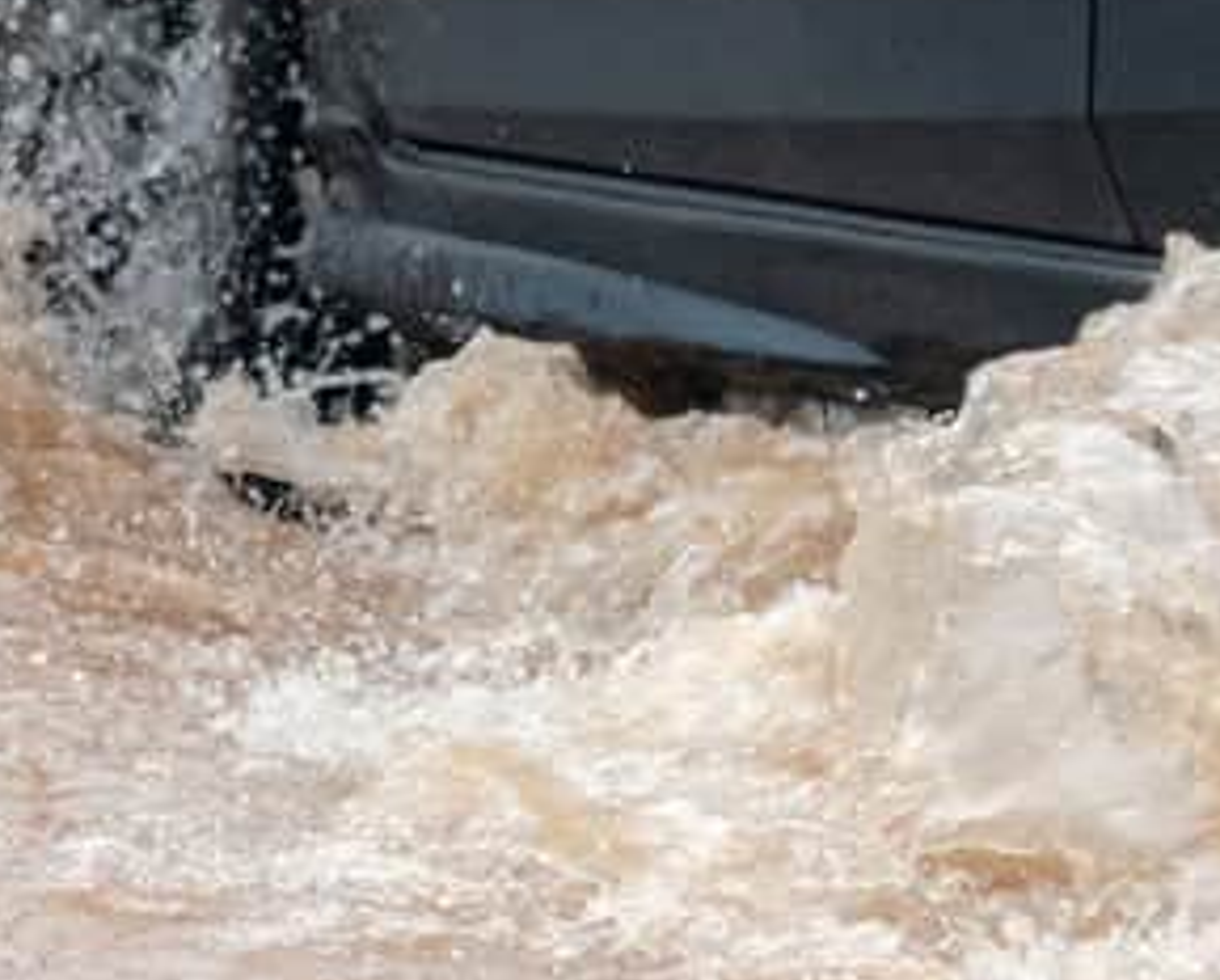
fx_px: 30877
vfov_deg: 1.8
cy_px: 418
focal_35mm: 854
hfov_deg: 2.3
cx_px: 532
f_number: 5.6
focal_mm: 140
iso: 1250
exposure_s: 1/2000
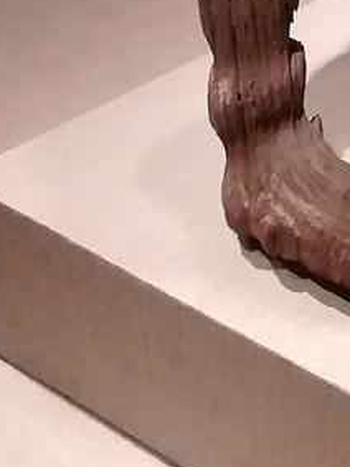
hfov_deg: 9.7
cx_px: 548
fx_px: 1983
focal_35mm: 147
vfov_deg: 11.4
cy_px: -619
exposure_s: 1/20
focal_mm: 3.83
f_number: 2.2
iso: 640
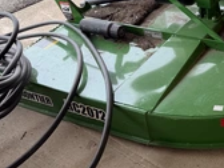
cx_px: 240
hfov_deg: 30.6
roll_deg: +2.2
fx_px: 369
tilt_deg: -34.5
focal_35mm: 57
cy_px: 49
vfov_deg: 25.5
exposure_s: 1/405
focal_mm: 6.76
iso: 80
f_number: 1.78
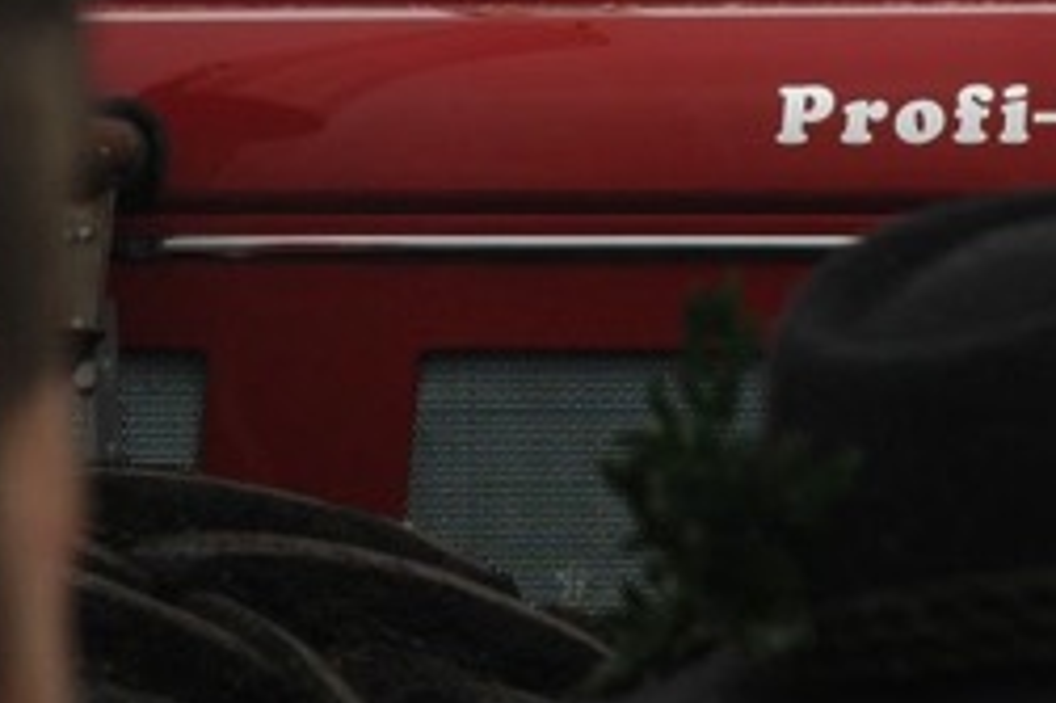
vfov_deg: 4.1
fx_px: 9820
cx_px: 812
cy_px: -114
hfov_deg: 6.2
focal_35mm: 335
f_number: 10
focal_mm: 70
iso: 400
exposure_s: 1/320
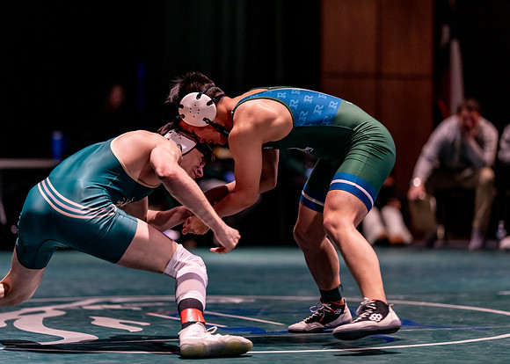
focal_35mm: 141
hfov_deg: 14.2
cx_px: 255
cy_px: 182
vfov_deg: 10.2
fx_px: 2048
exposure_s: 1/640
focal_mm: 135
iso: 2000
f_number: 1.8
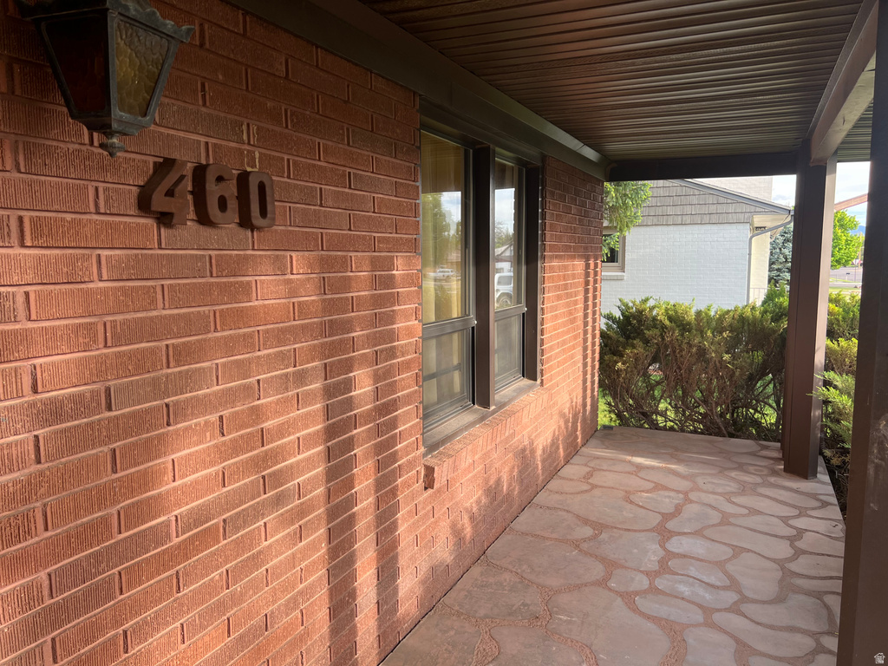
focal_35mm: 26
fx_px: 667
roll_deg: +0.3
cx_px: 444
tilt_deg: -6.5
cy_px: 333
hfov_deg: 67.3
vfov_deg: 53.1
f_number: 1.5
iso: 40
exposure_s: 1/282
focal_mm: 5.7
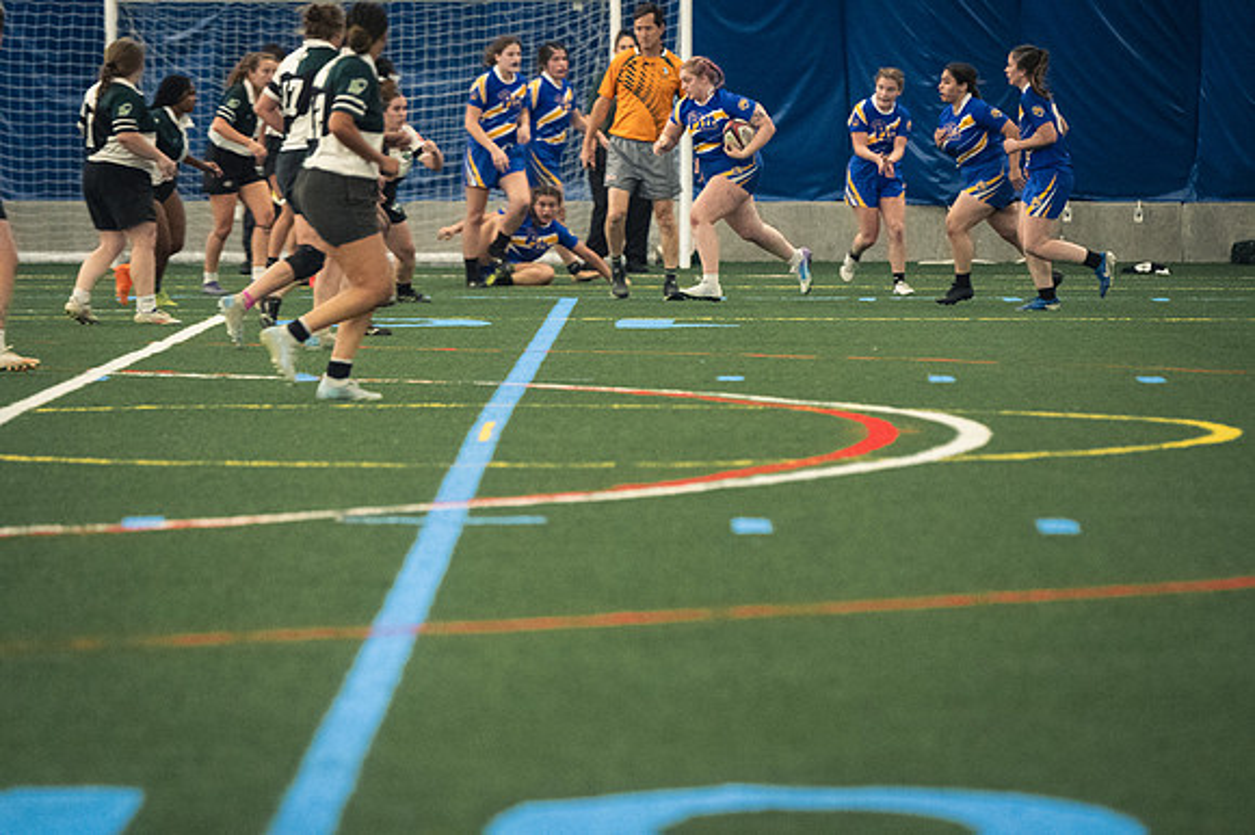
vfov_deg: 5.1
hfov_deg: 7.6
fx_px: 9407
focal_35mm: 270
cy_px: 418
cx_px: 628
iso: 8000
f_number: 2.8
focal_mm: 180
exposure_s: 1/500
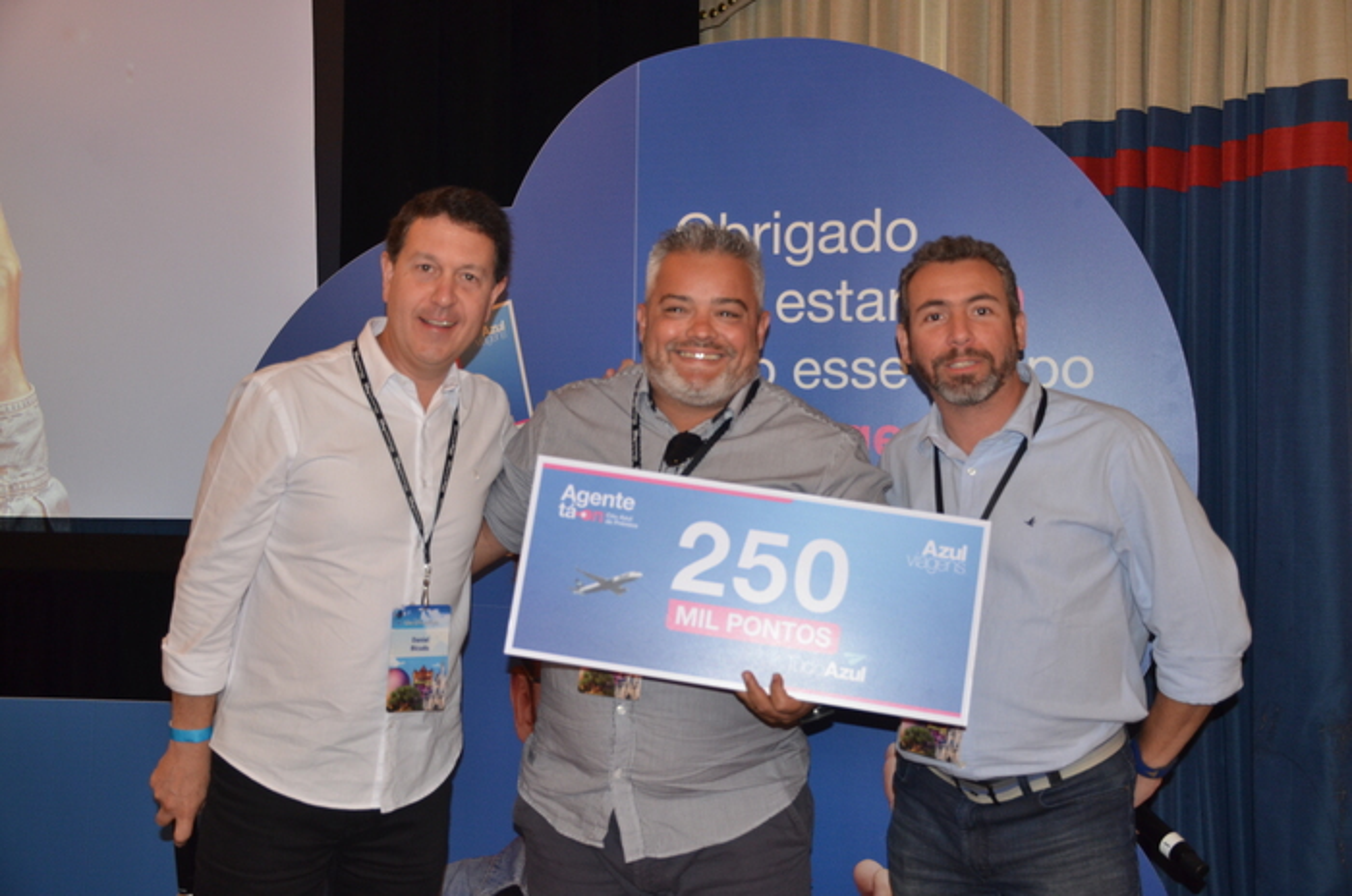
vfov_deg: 32.9
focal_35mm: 40
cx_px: 676
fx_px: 1518
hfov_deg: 48.0
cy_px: 448
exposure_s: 1/60
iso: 800
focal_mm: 27
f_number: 4
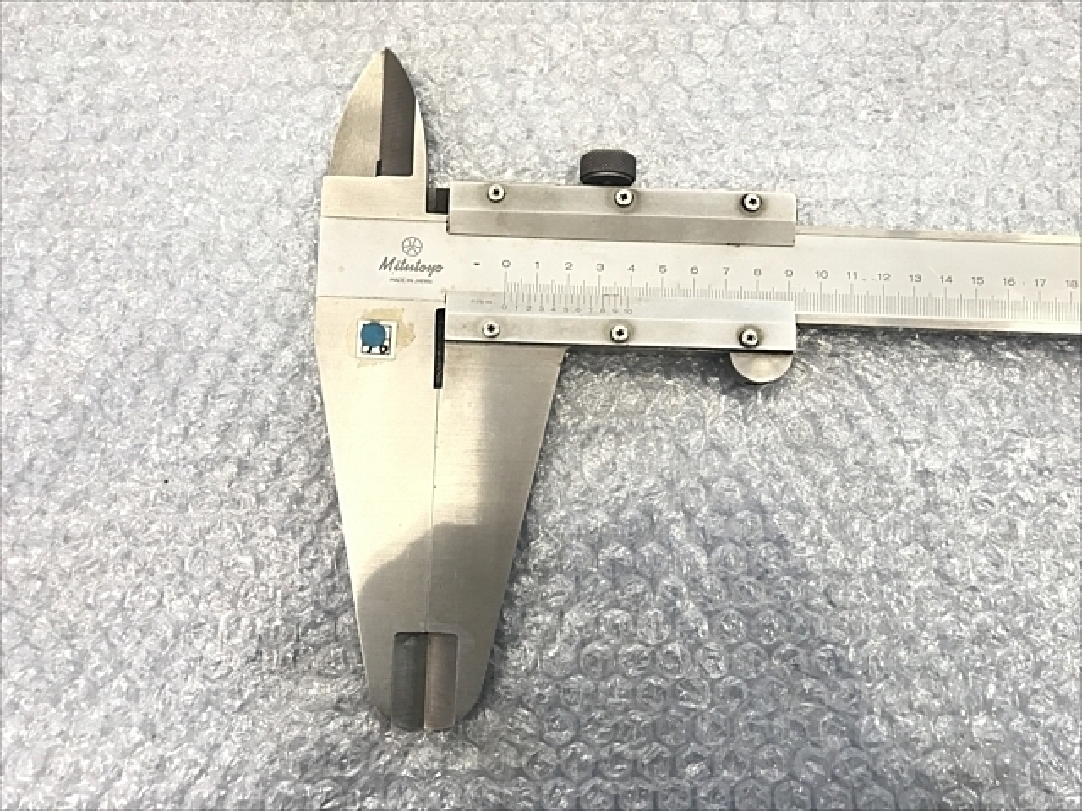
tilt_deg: -83.9
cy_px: 406
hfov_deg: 63.4
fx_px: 875
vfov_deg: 49.7
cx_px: 541
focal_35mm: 28
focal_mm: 3.99
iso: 25
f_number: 1.8
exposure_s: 1/30
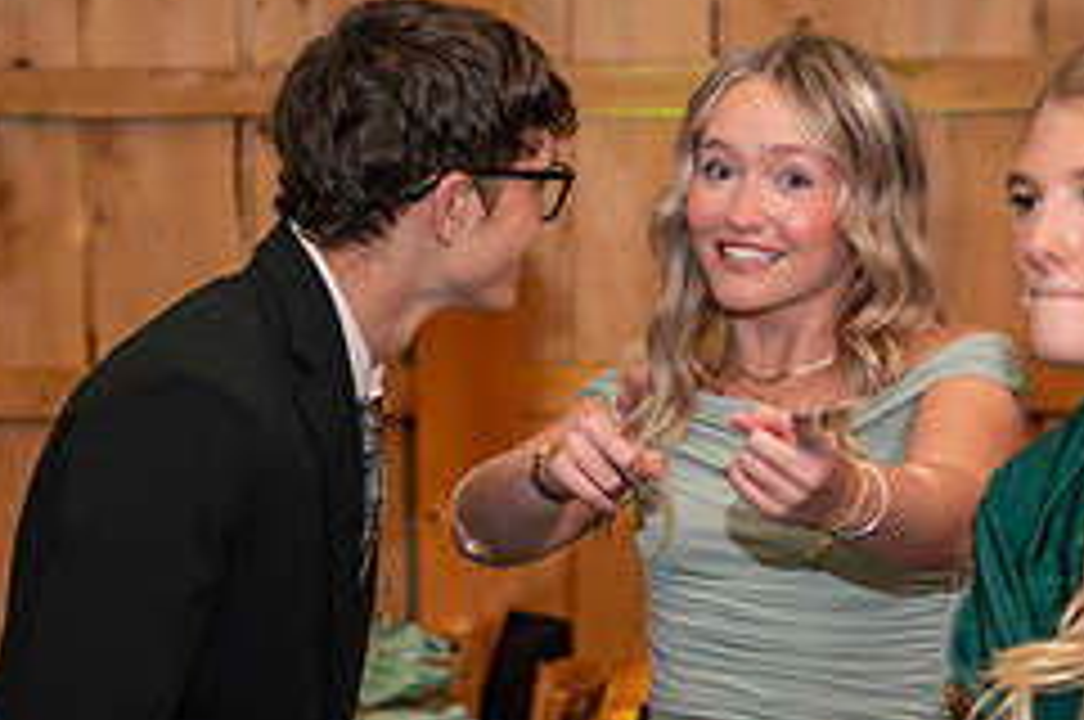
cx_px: 553
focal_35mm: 125
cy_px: 724
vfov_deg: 10.8
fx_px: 3759
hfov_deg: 16.4
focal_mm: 48
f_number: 3.2
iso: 800
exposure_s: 1/100
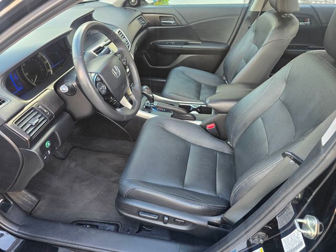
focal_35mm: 23
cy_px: 126
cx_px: 168
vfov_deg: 58.9
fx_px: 223
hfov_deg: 73.9
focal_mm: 6.3
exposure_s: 1/120
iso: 250
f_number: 1.7
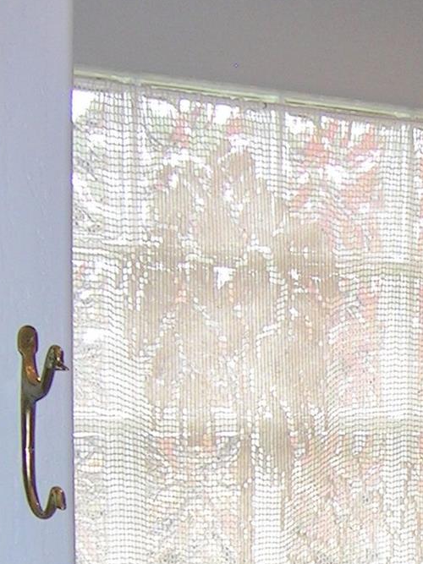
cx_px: 486
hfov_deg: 13.7
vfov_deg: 18.3
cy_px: 542
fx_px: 1711
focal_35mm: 105
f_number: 2.8
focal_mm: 5.4
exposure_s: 1/77.4
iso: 50
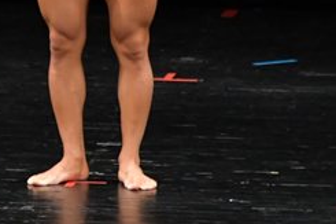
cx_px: -125
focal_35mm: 806
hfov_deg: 2.6
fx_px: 7517
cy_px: -113
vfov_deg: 1.7
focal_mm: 170
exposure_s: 1/400
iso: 3200
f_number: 5.6
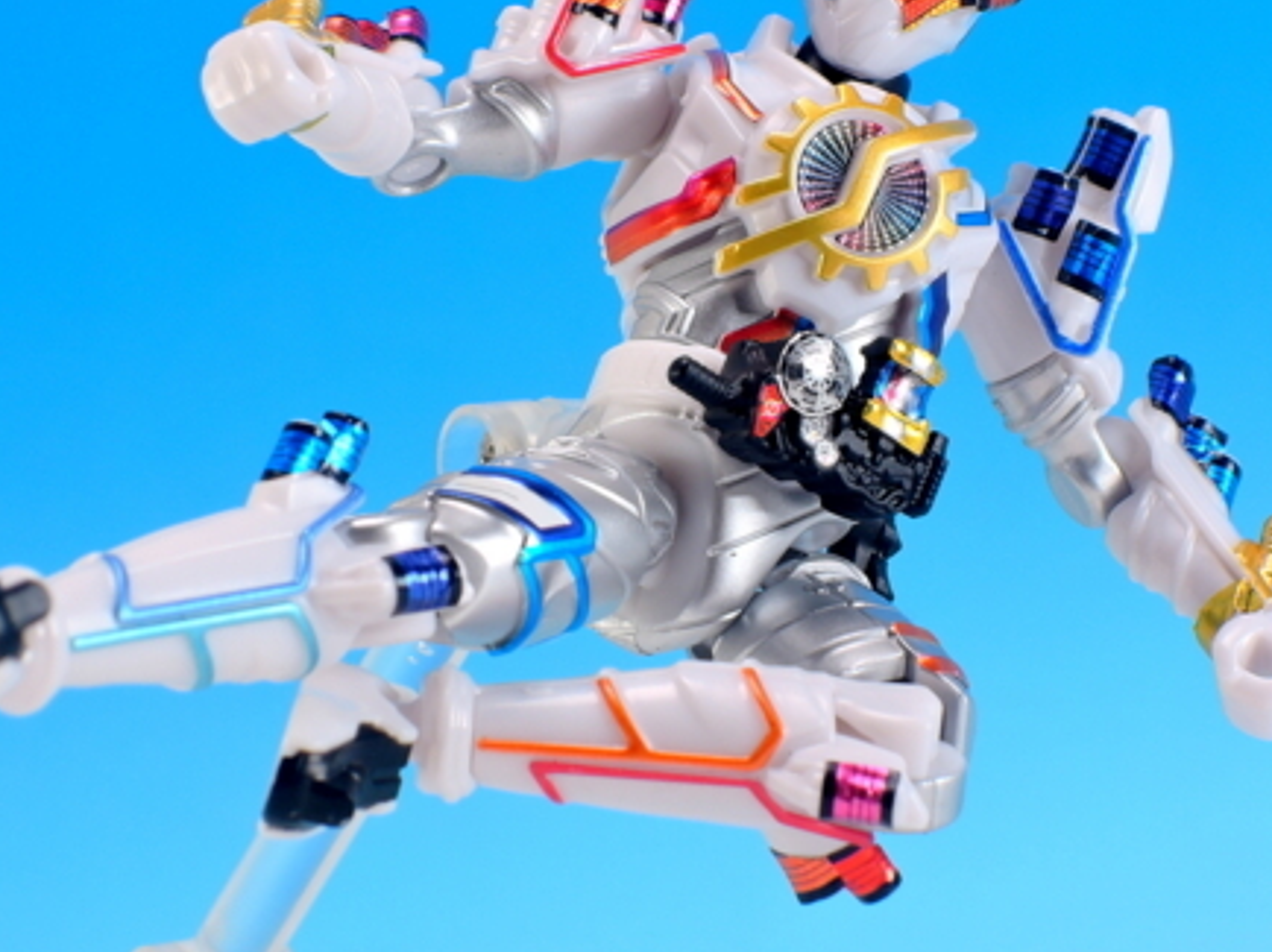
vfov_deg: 8.9
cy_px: 352
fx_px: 6096
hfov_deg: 11.9
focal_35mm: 166
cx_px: 630
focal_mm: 25.5
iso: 80
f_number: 7.1
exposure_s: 1/1.6
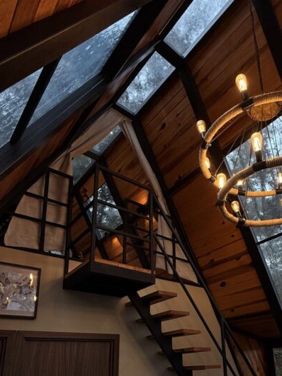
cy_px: 289
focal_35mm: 27
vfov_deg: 61.1
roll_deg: +4.4
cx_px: 212
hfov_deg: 49.3
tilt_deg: +15.0
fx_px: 293
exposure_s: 1/122
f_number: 2.2
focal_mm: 2.22
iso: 64
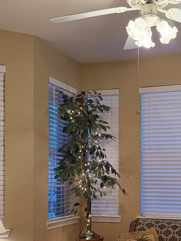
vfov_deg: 34.9
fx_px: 376
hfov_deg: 26.4
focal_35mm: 54
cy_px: 177
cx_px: 150
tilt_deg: +2.4
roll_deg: -0.1
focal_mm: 6.76
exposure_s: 1/60
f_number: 1.78
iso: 320
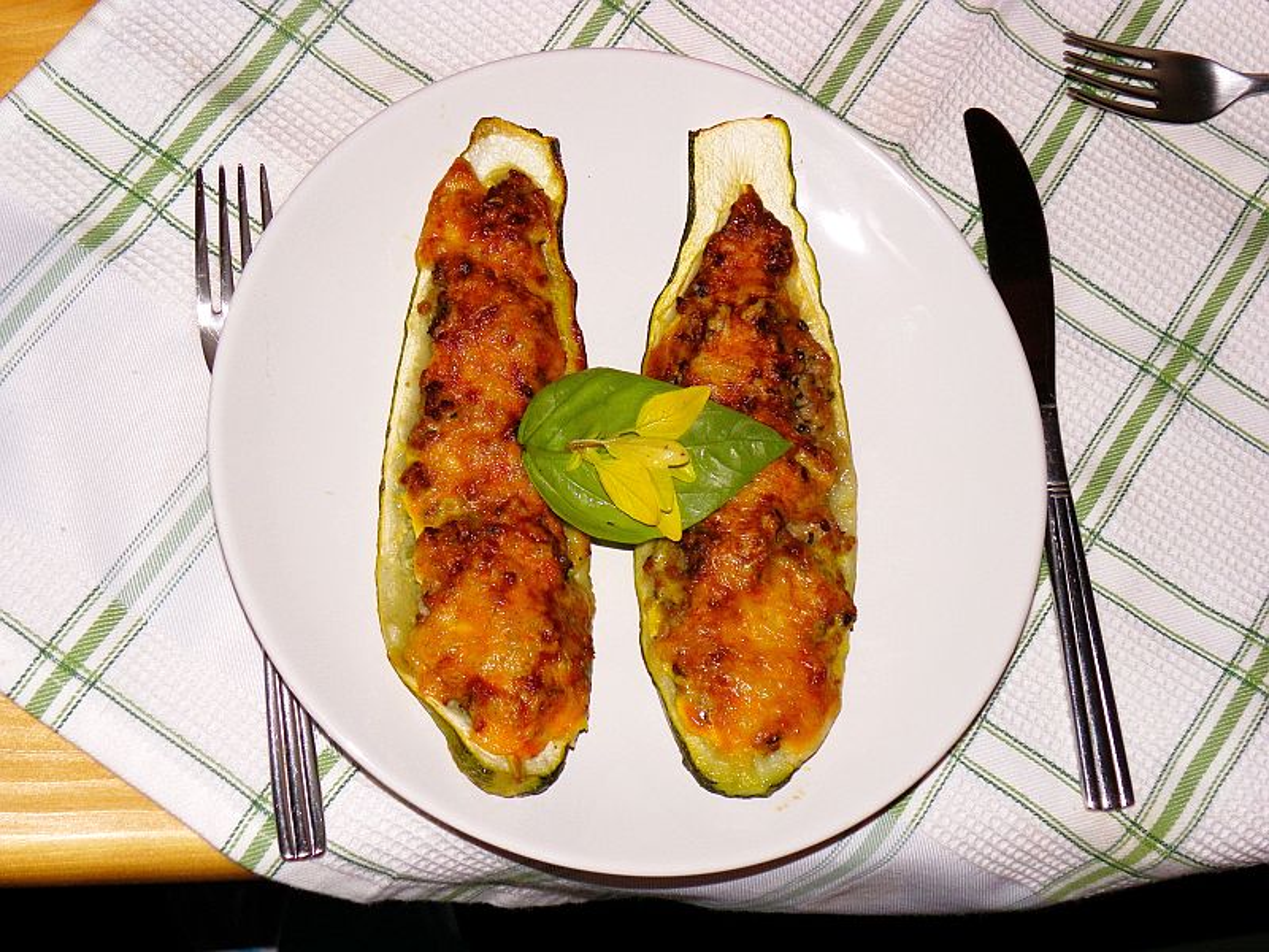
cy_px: 476
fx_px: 2639
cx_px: 634
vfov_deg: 20.4
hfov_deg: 27.0
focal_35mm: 72
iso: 100
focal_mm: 12.7
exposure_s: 1/125
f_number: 3.5
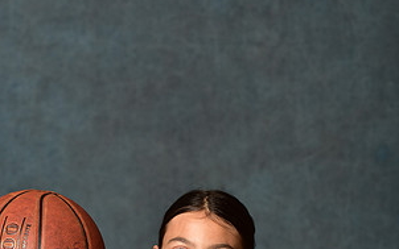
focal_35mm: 219
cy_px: 365
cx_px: 191
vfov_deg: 5.9
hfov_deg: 9.6
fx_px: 2382
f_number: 4.5
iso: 250
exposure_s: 1/250
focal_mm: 112
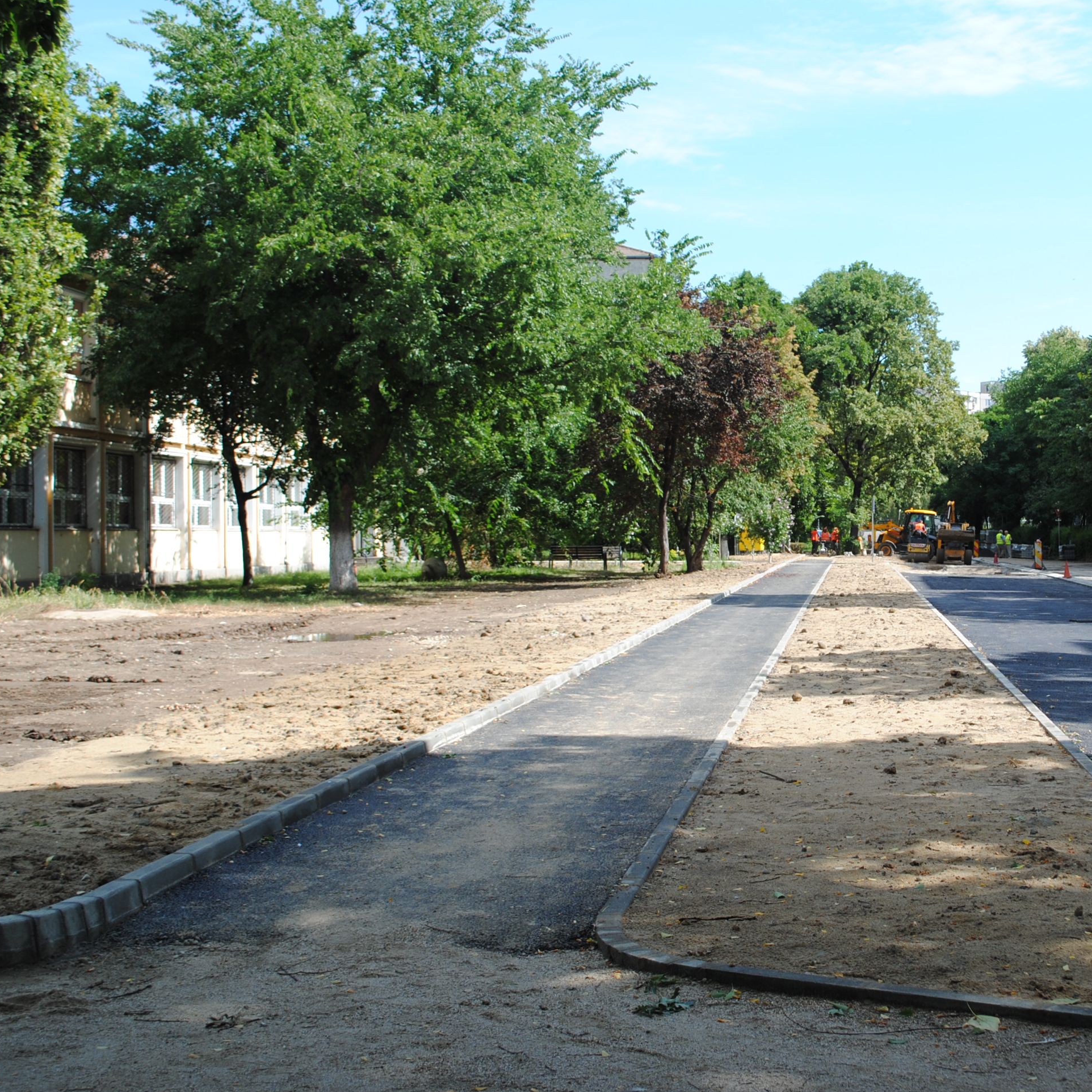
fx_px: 1785
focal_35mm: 50
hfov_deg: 33.6
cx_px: 752
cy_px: 550
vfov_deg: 34.0
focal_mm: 26
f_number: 7.1
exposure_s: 1/200
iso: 100
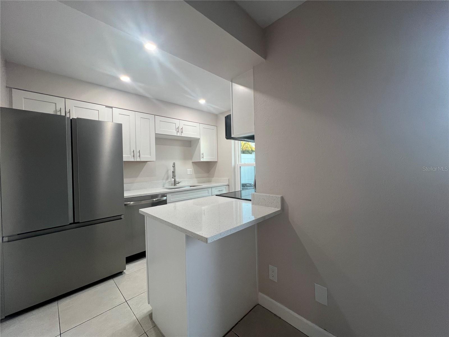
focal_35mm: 13
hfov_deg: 106.2
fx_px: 169
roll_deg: +1.5
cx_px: 224
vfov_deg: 89.9
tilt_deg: -0.8
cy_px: 168
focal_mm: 1.57
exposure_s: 1/120
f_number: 1.8
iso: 125
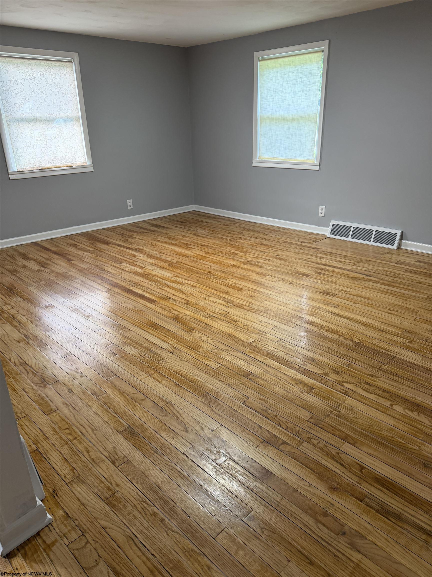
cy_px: 288
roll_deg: +1.5
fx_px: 399
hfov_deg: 56.8
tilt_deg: -22.5
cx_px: 216
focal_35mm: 24
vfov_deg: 71.6
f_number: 1.78
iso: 200
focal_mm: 6.76
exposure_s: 1/60
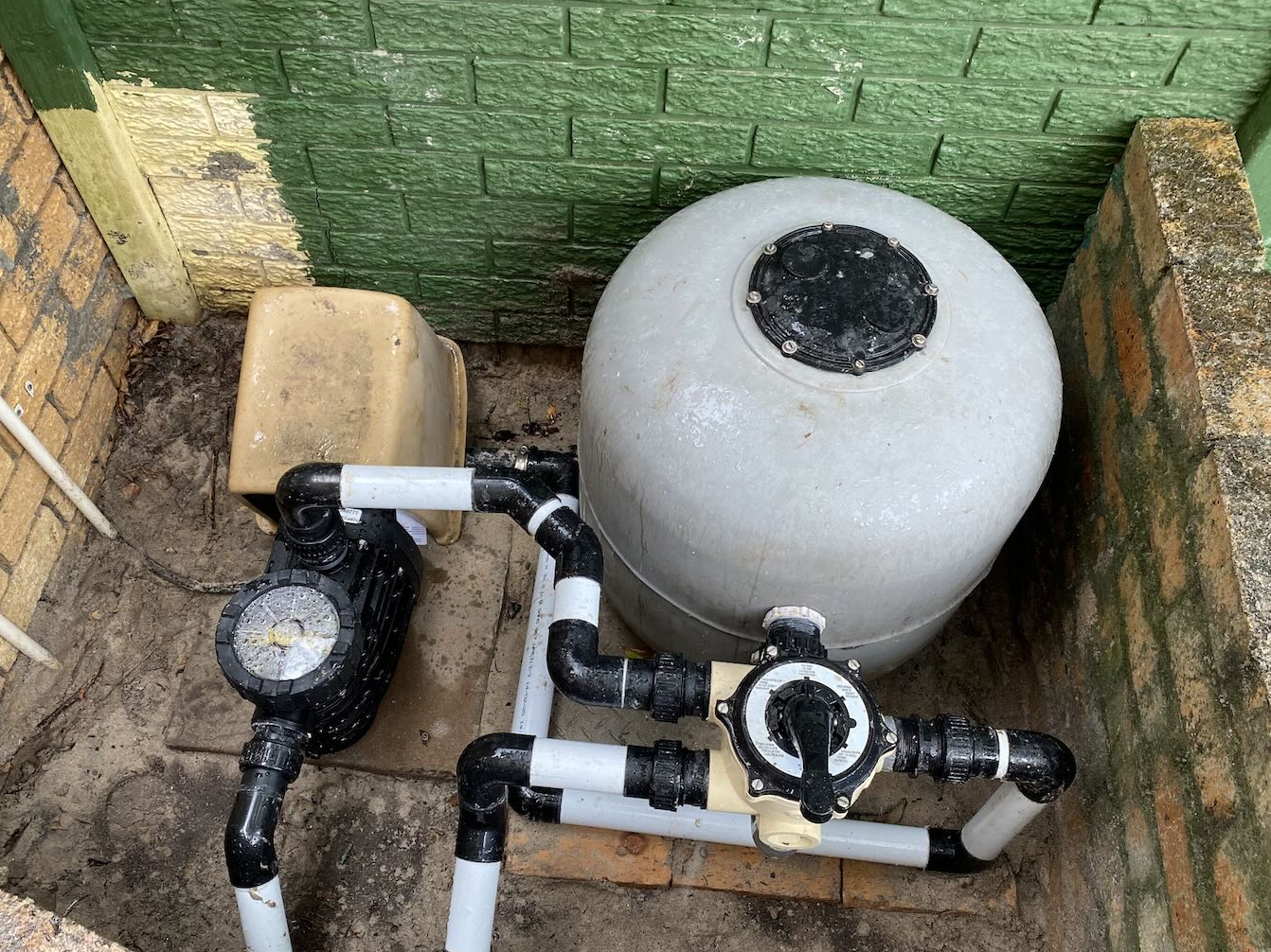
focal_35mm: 31
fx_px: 1138
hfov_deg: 58.3
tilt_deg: -60.2
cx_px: 595
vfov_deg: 45.4
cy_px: 514
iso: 100
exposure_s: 1/121
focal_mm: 4.25
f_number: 1.8
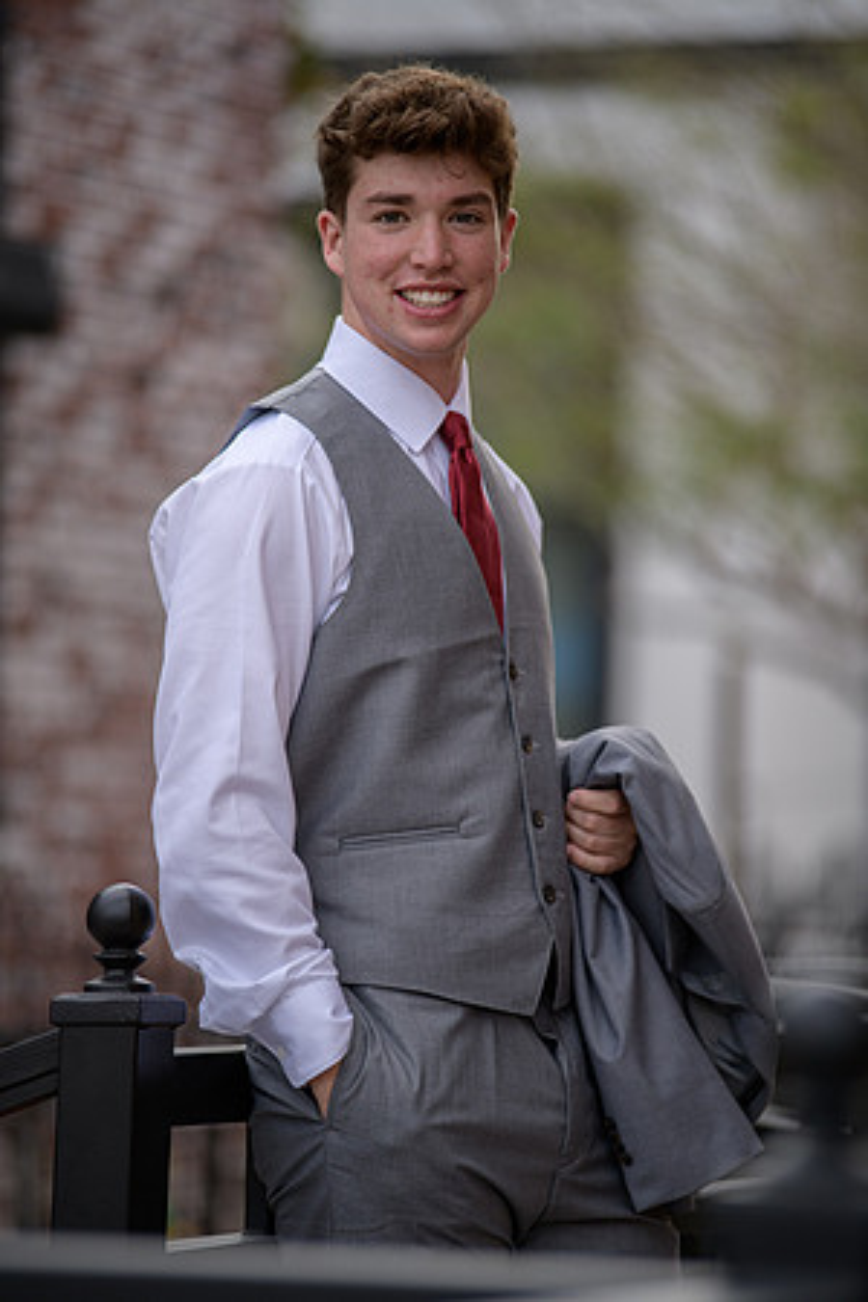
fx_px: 6329
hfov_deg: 7.8
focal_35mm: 175
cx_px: 434
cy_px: 651
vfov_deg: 11.7
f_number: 2.8
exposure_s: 1/1250
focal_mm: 175
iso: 250
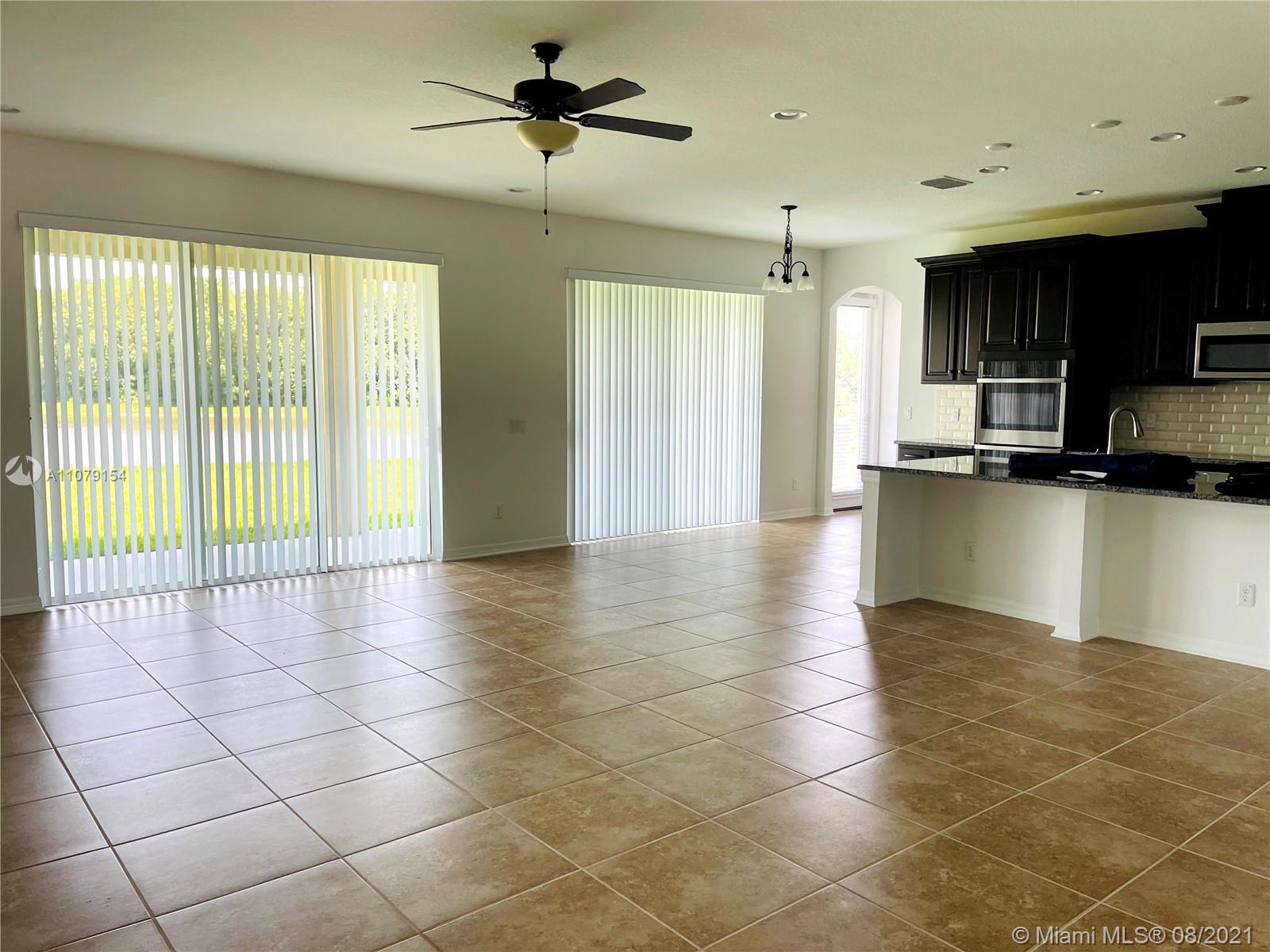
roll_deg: -1.5
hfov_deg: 67.3
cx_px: 635
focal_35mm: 26
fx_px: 954
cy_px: 476
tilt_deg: -3.3
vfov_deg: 53.1
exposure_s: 1/120
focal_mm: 5.1
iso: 40
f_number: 1.6
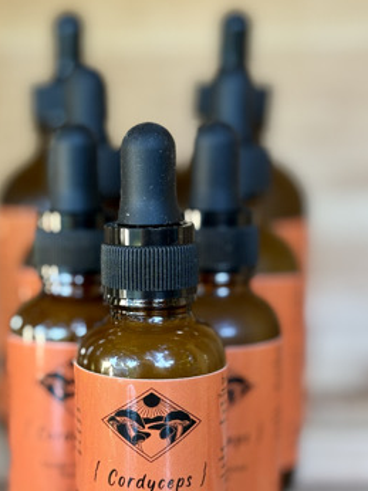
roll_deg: +0.2
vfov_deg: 25.3
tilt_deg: -7.4
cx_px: 132
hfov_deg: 19.1
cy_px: 298
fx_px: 1093
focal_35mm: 77
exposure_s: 1/60
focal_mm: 5.96
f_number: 1.6
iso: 80
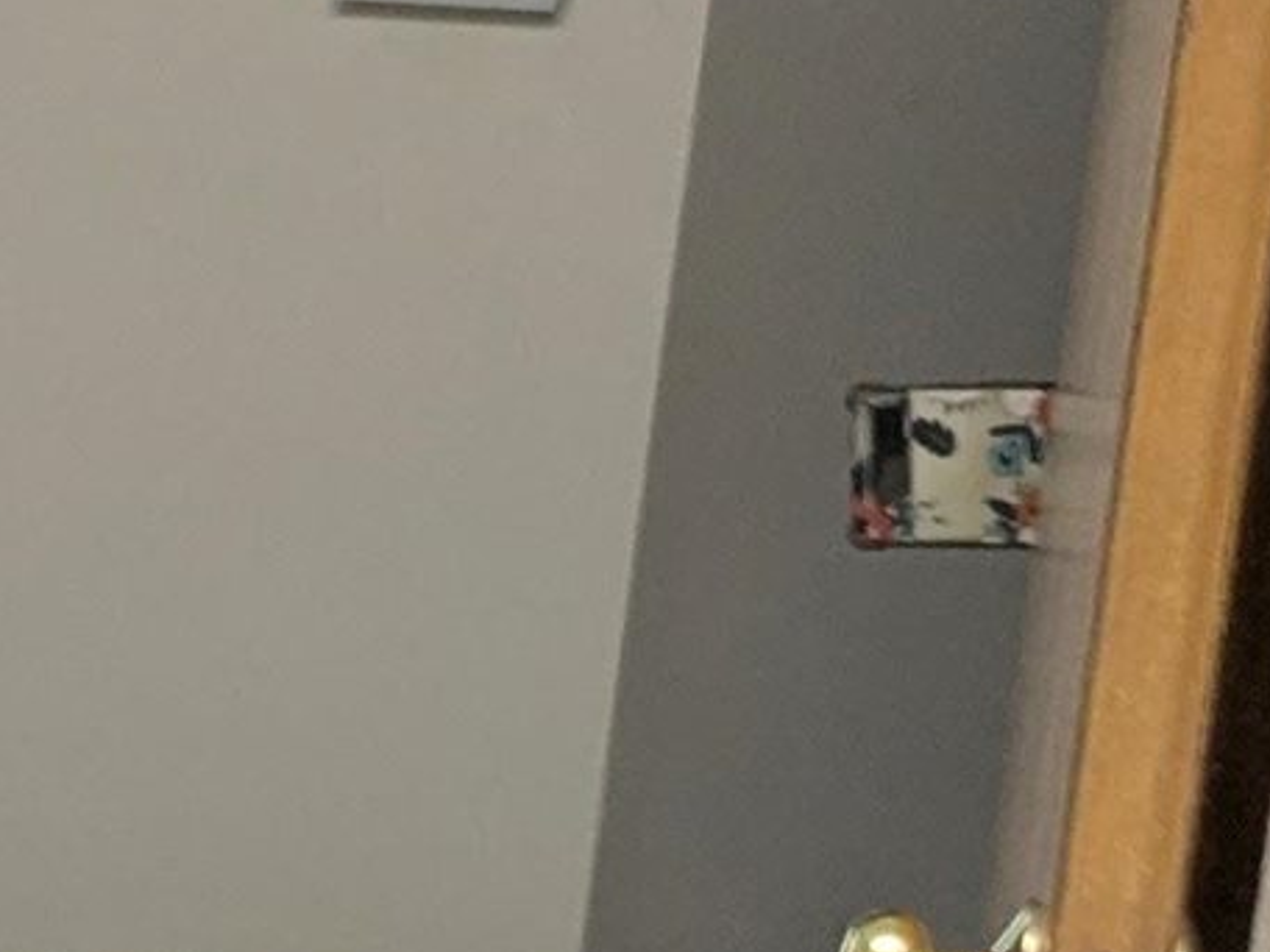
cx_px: -2674
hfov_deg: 8.7
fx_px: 6677
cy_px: 1261
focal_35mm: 182
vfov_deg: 8.0
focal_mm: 4.38
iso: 57
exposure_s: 1/50
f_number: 1.73
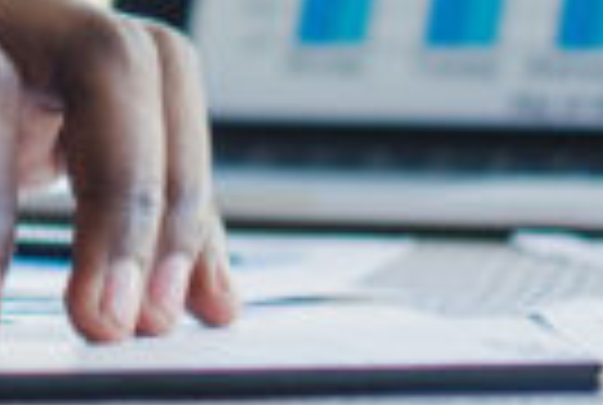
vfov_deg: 3.5
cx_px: -670
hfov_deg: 5.3
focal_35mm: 382
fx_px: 6413
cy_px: -729
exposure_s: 1/160
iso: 320
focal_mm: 50
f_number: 2.8
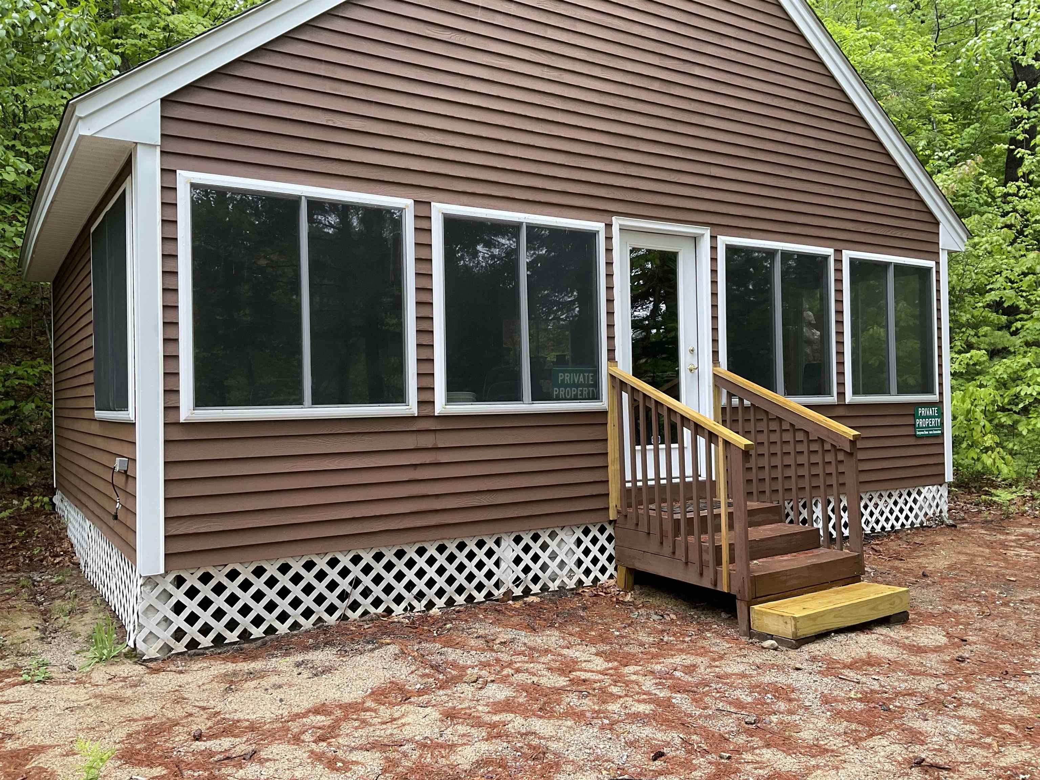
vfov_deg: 48.2
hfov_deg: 61.7
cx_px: 520
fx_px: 871
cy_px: 390
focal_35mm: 29
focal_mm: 3
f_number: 1.8
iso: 50
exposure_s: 1/120
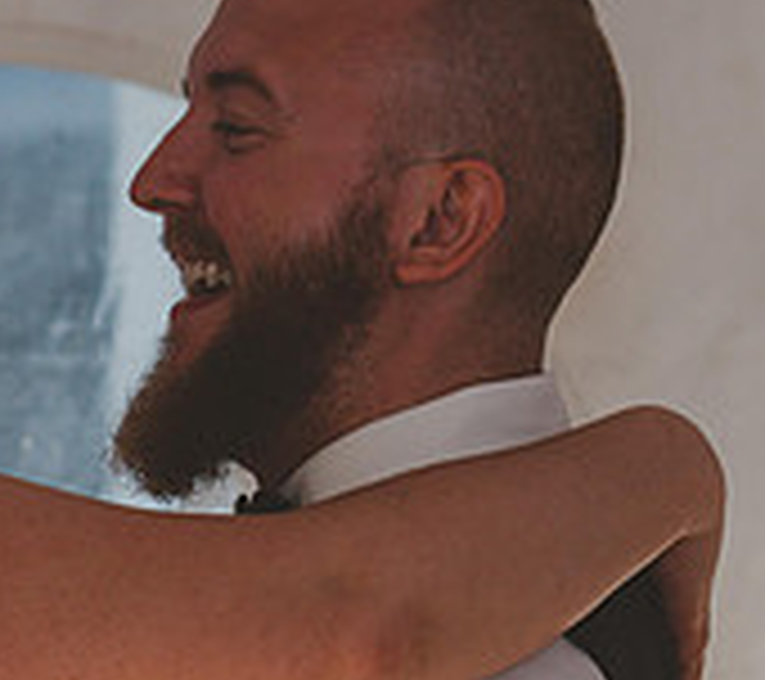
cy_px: 580
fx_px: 11516
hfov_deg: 3.8
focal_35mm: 487
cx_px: 79
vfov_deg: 3.4
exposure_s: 1/125
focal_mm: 85
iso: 100
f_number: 5.6
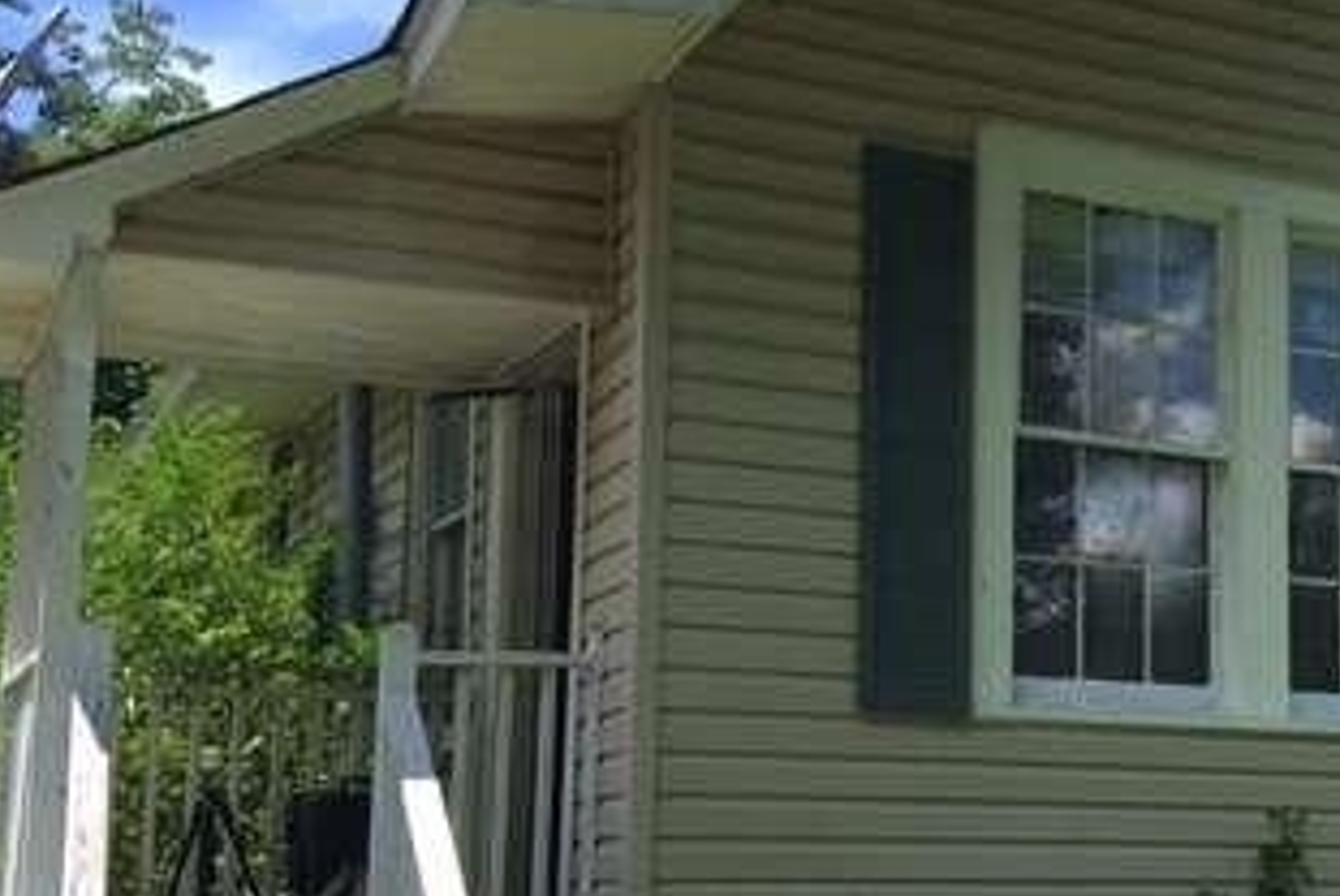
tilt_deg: +4.8
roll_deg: +1.0
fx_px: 2310
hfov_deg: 30.6
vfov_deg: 21.9
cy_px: 599
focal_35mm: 62
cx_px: 1258
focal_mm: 4.15
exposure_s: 1/793
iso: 25
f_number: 2.2
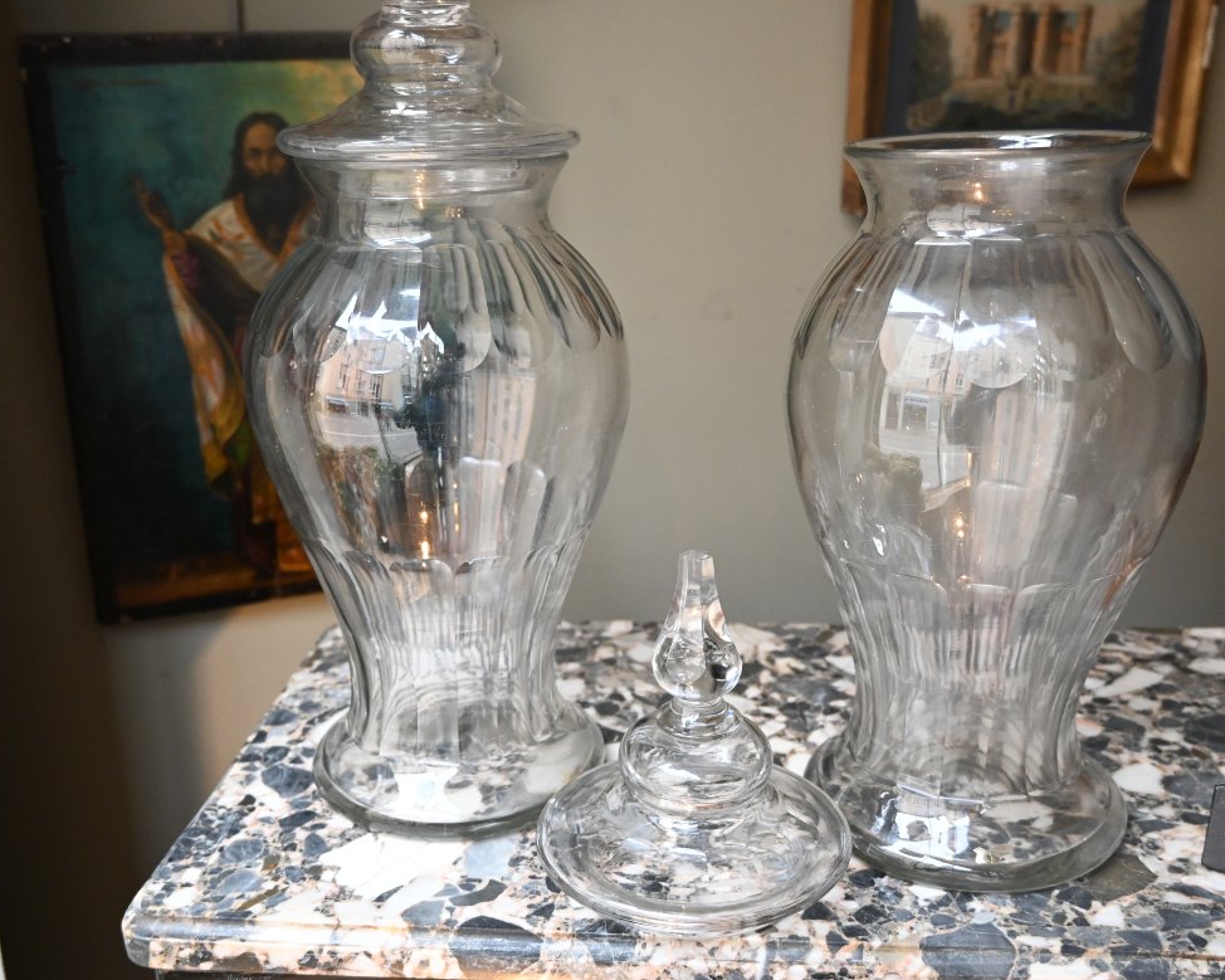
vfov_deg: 39.8
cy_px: 502
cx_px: 582
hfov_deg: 48.7
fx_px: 1352
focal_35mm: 37
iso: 1600
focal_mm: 21.5
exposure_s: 1/125
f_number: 3.5
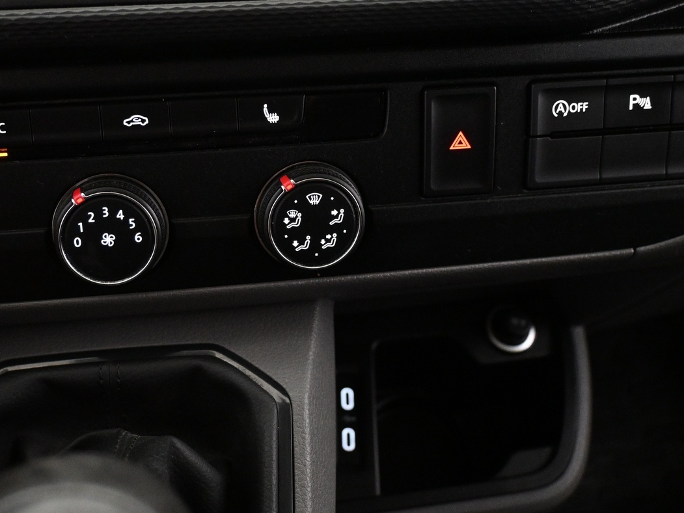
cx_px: 275
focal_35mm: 41
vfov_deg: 34.9
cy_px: 202
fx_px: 813
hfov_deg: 45.4
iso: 4000
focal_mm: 18.5
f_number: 3.8
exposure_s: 1/40
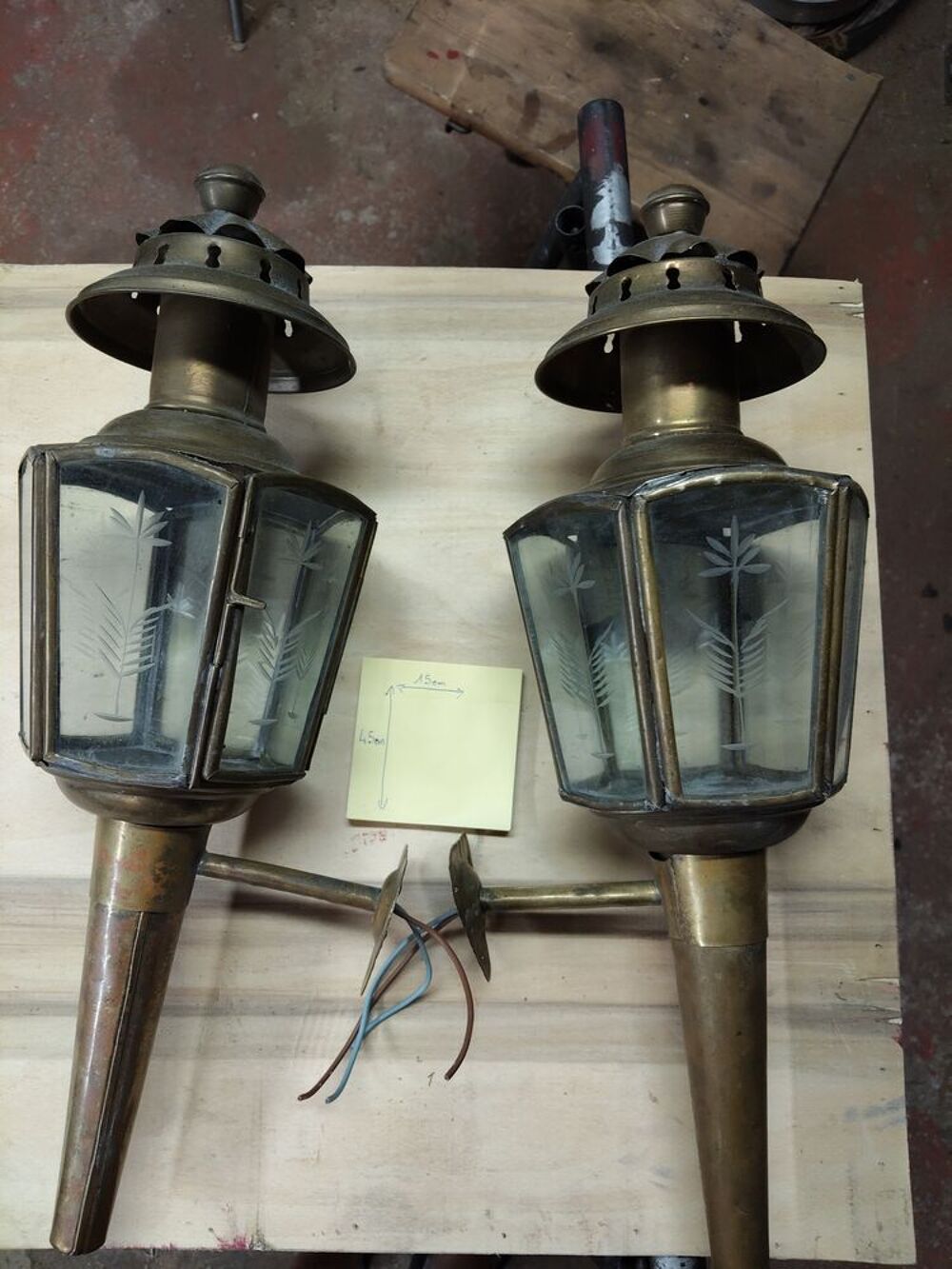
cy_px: 634
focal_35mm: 25
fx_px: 917
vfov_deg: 69.4
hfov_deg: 54.9
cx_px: 476
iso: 352
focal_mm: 4.15
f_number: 1.8
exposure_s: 1/33.3
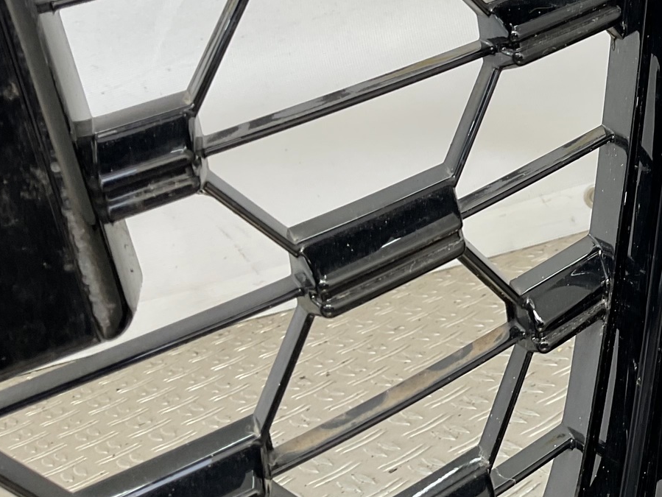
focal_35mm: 65
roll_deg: +14.0
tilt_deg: -6.4
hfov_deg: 27.5
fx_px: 1244
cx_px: 711
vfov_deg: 21.8
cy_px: 1
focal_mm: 3
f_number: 1.8
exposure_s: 1/100
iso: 16
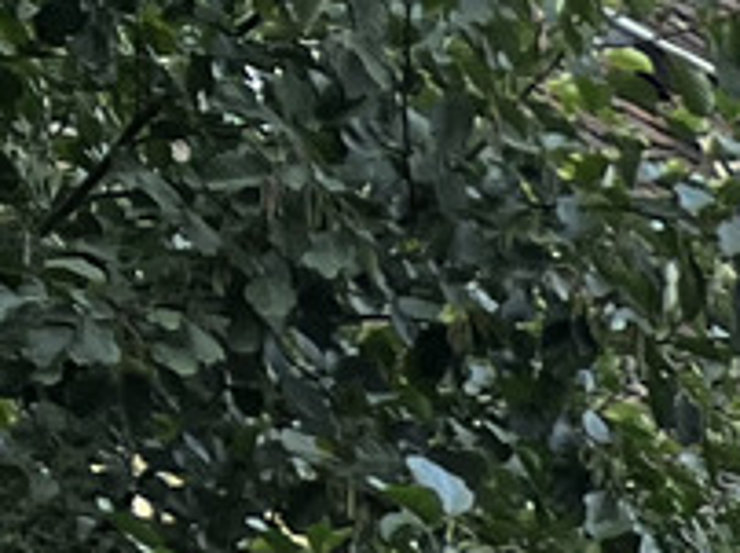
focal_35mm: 206
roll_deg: +0.5
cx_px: 2432
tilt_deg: +5.5
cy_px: 2102
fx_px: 4399
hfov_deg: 7.9
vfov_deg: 6.1
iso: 32
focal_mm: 5.7
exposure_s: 1/142
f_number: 1.5
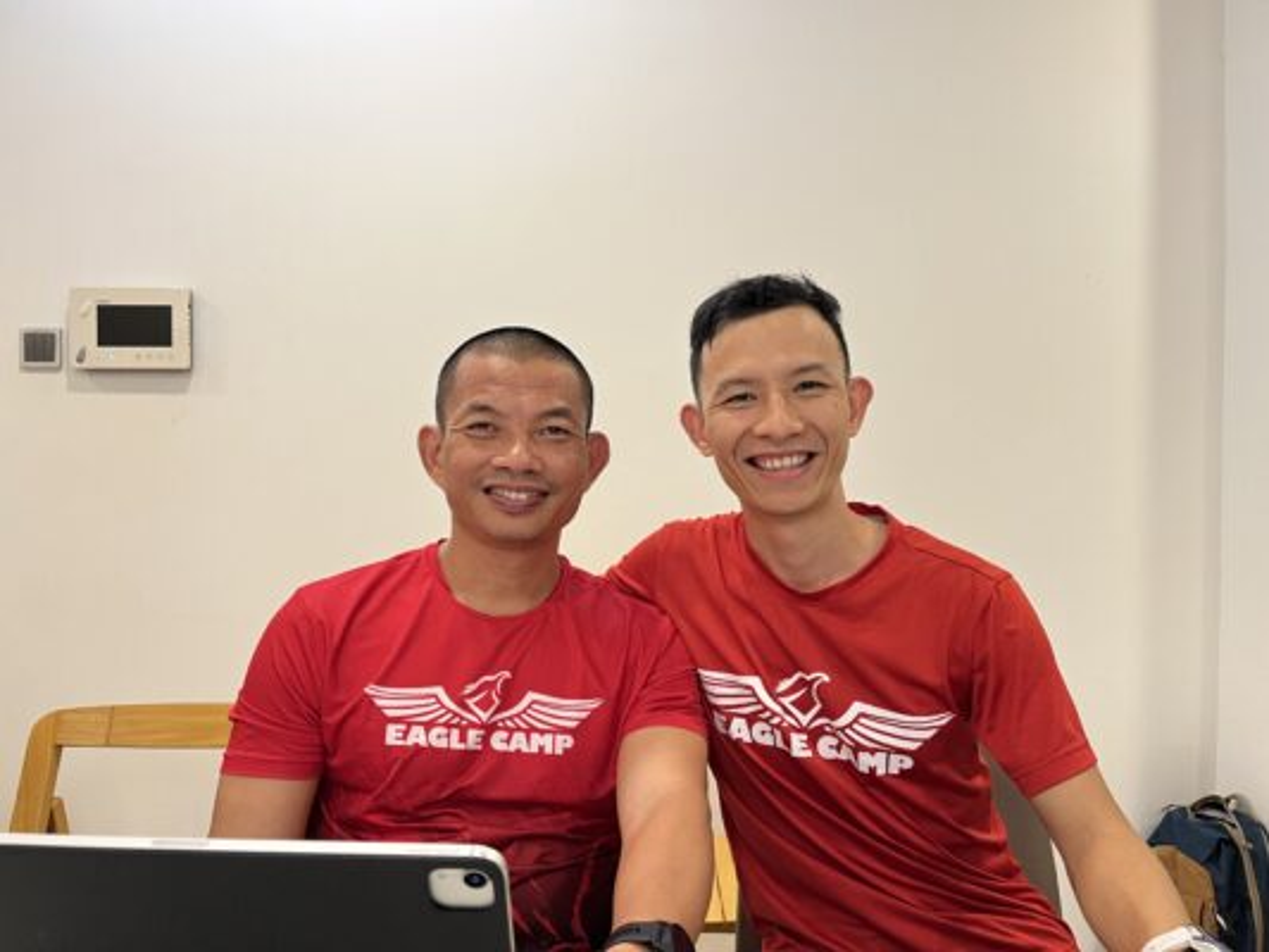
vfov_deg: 53.1
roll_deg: -0.2
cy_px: 476
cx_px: 634
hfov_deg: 67.3
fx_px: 953
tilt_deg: -0.7
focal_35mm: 26
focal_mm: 5.1
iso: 160
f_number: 1.6
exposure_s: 1/50
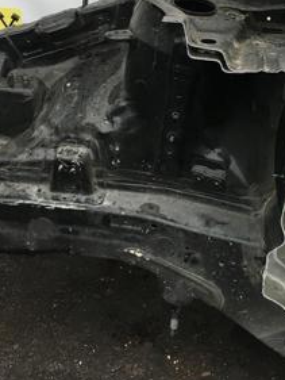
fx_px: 724
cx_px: 228
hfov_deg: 22.0
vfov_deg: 29.2
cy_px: 127
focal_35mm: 66
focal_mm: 4.15
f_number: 2.2
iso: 40
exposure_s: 1/33
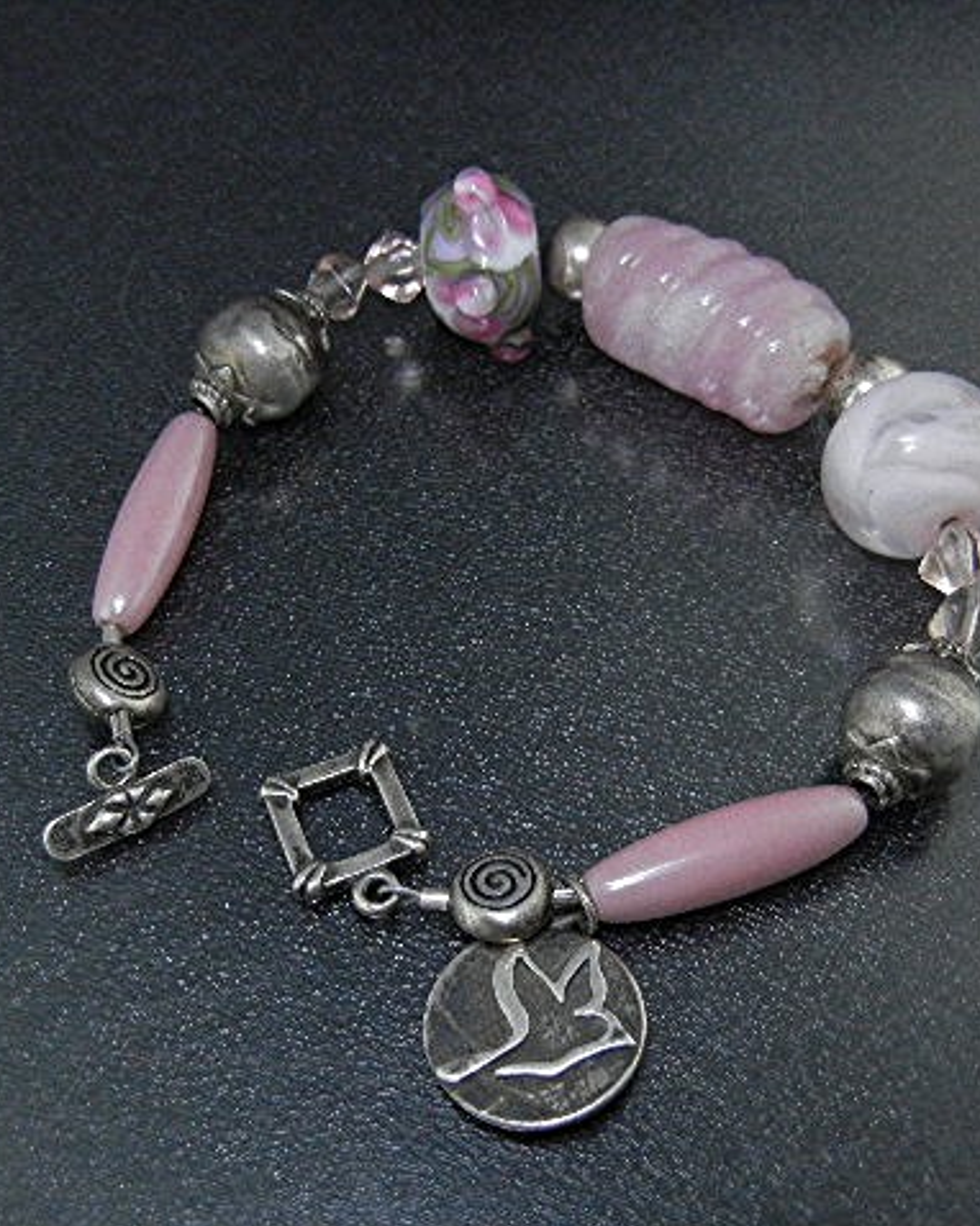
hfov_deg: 29.7
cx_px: 500
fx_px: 1850
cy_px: 613
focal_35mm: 51
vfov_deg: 36.7
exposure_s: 1/30
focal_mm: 7.1
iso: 800
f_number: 7.4
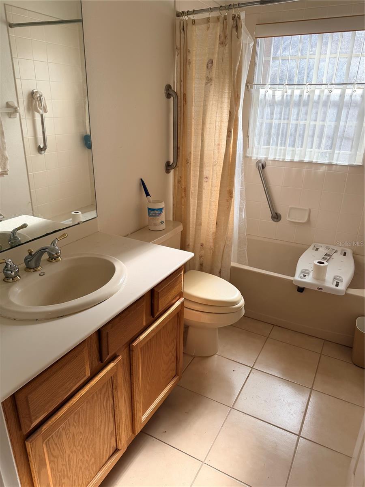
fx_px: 337
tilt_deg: -20.9
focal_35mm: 24
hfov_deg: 56.8
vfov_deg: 71.6
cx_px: 182
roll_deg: -1.5
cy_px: 244
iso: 100
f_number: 1.78
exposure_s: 1/813
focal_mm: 6.76
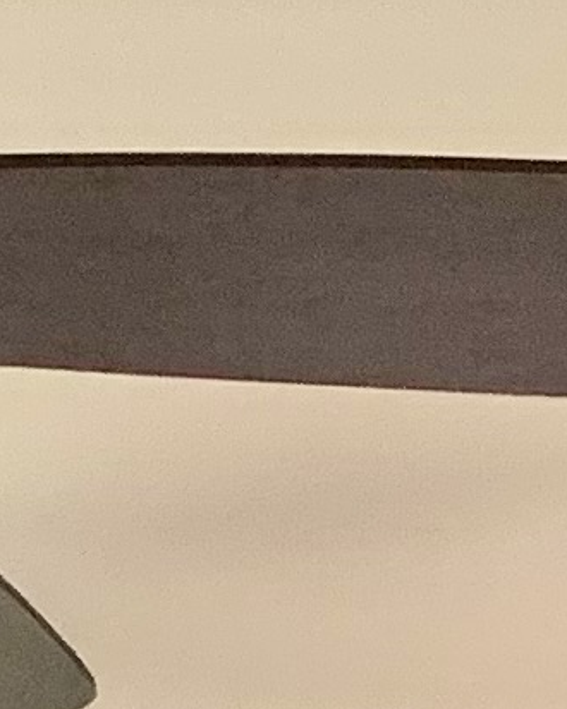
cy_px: 2082
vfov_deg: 7.0
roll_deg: +1.1
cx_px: -143
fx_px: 5206
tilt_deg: -2.6
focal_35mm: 248
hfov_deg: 6.2
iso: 64
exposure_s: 1/121
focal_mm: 4.25
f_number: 1.8
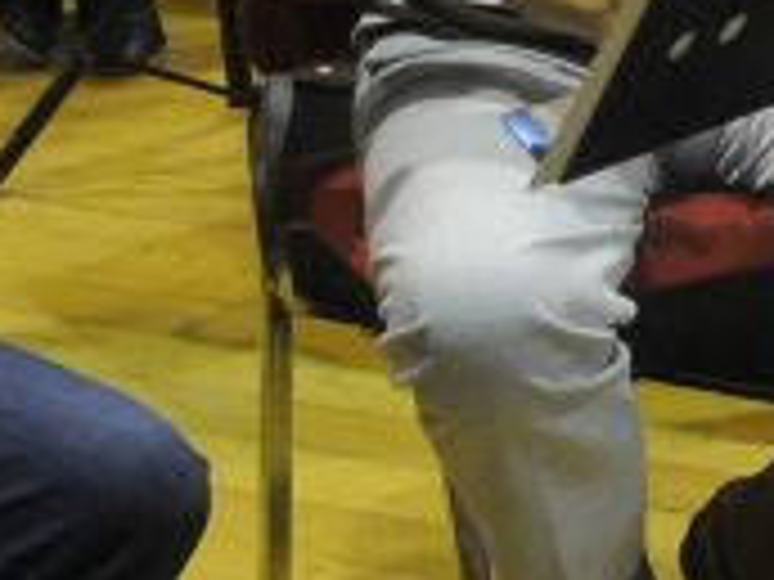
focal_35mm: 166
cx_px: 1980
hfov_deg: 10.1
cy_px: 58
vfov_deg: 8.9
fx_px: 3712
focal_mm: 22
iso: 2000
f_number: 4
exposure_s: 1/80
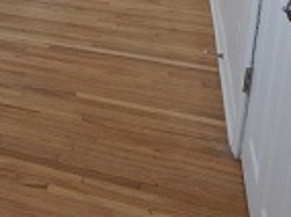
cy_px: -84
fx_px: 520
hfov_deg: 26.9
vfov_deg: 20.9
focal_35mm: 62
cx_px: -76
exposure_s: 1/30
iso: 250
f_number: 3
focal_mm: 4
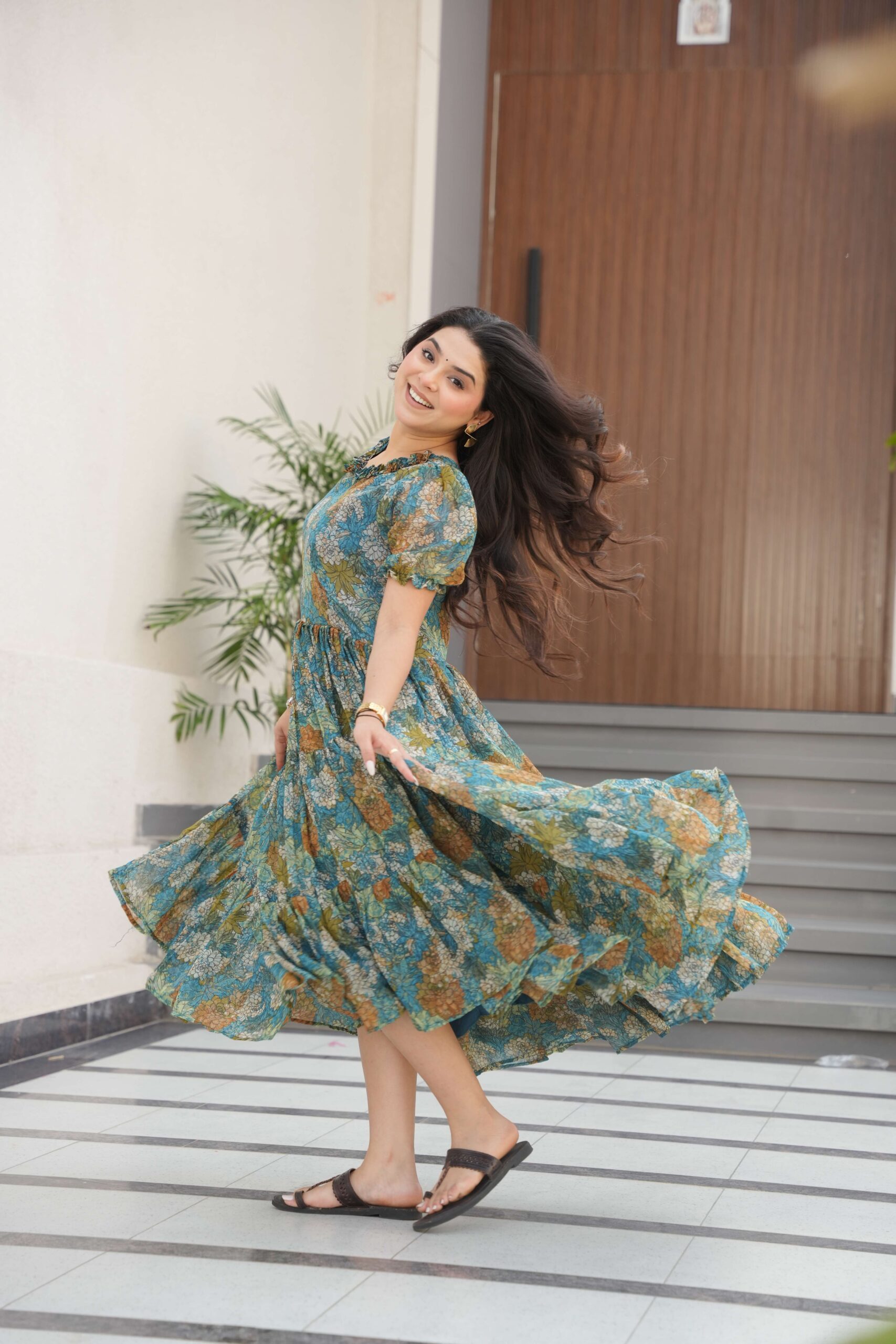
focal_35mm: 70
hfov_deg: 19.5
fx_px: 2613
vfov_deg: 28.8
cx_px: 448
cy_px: 672
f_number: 4
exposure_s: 1/500
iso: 320
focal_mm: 70
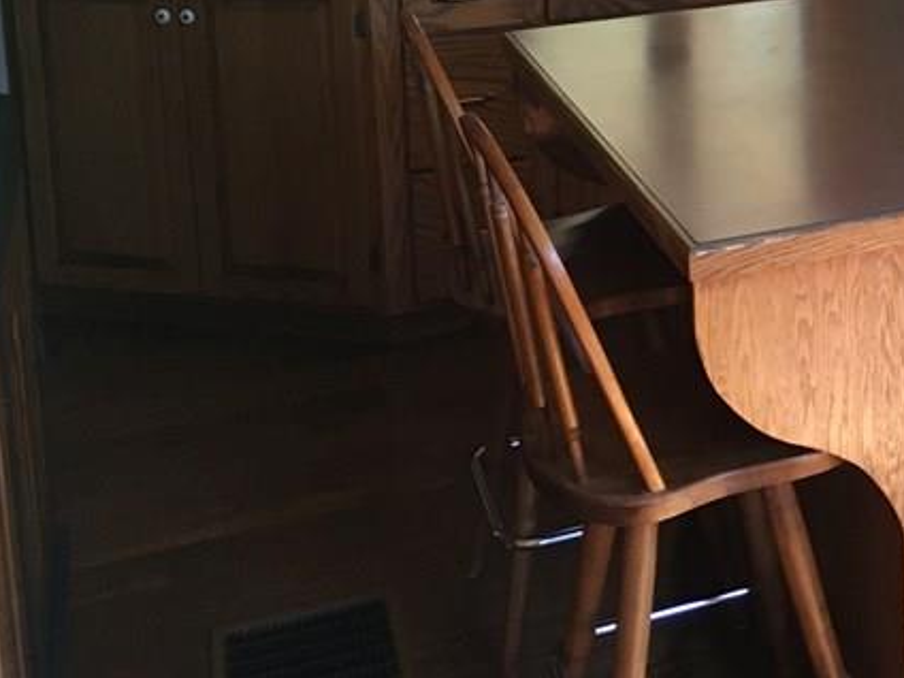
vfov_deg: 19.9
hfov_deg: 25.7
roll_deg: +0.2
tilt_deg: -8.5
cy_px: -104
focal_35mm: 70
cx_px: 1000
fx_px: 1828
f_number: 2.2
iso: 125
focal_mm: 4.15
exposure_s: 1/30
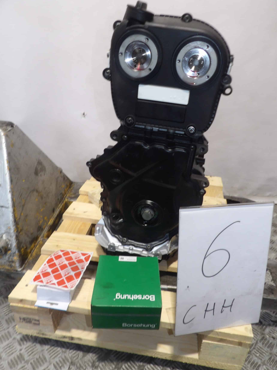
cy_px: 179
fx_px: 267
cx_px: 141
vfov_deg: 69.4
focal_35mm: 25
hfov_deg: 54.9
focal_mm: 4.3
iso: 200
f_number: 3.2
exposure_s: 1/33
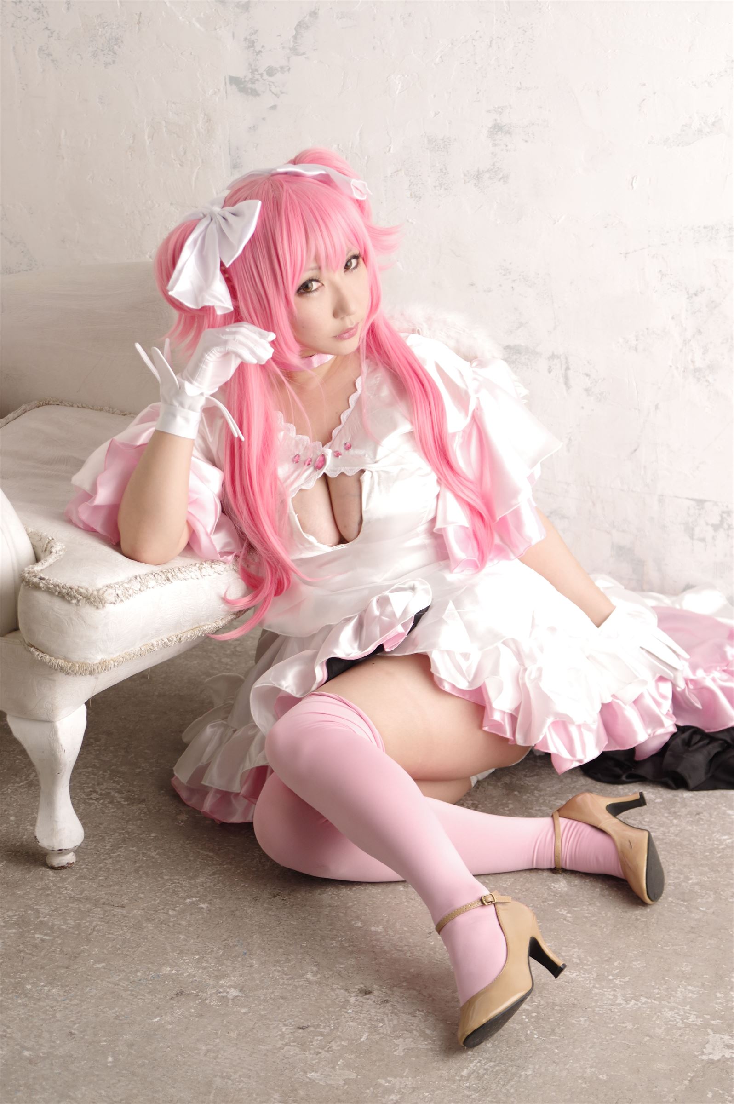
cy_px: 552
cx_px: 367
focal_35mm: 82
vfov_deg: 24.8
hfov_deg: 16.6
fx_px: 2512
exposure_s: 1/60
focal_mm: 55
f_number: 3.5
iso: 400
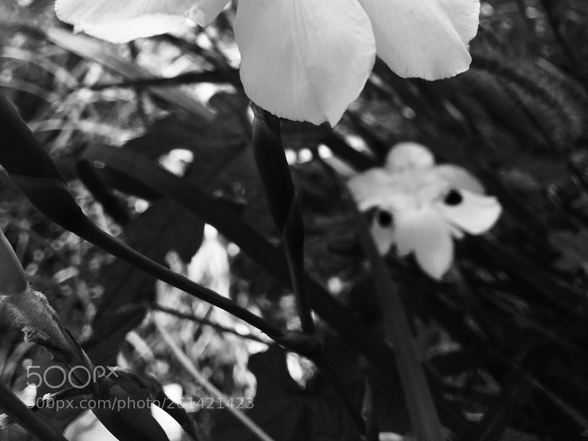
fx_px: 662
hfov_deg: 47.9
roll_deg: +0.0
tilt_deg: -31.6
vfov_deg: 34.8
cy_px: 46
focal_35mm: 39
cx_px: 292
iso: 25
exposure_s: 1/557
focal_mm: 4.15
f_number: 2.2
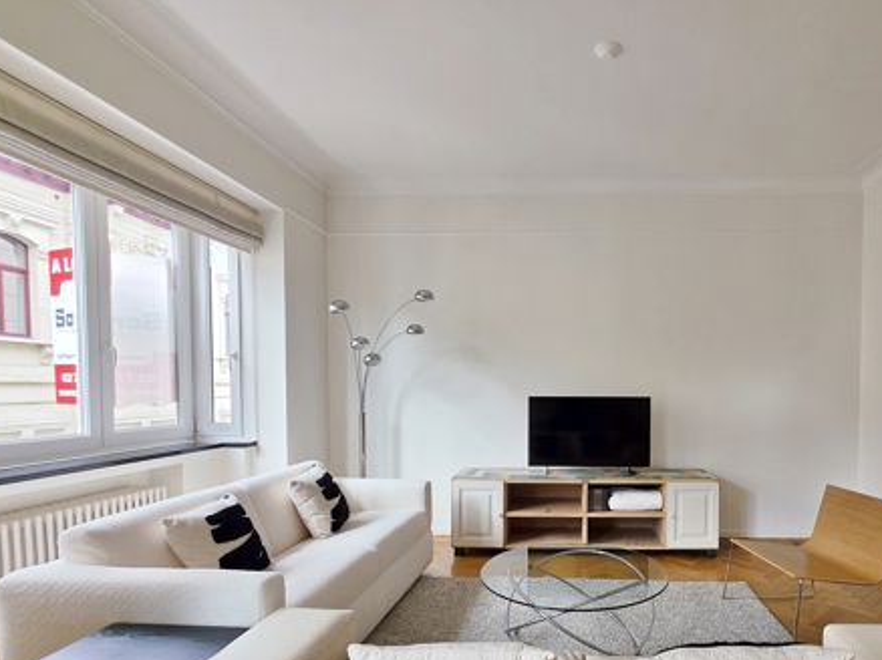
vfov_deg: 67.5
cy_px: 415
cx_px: 556
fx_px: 484
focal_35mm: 19
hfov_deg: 82.9
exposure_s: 1/120
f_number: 1.9
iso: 32
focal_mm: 2.2
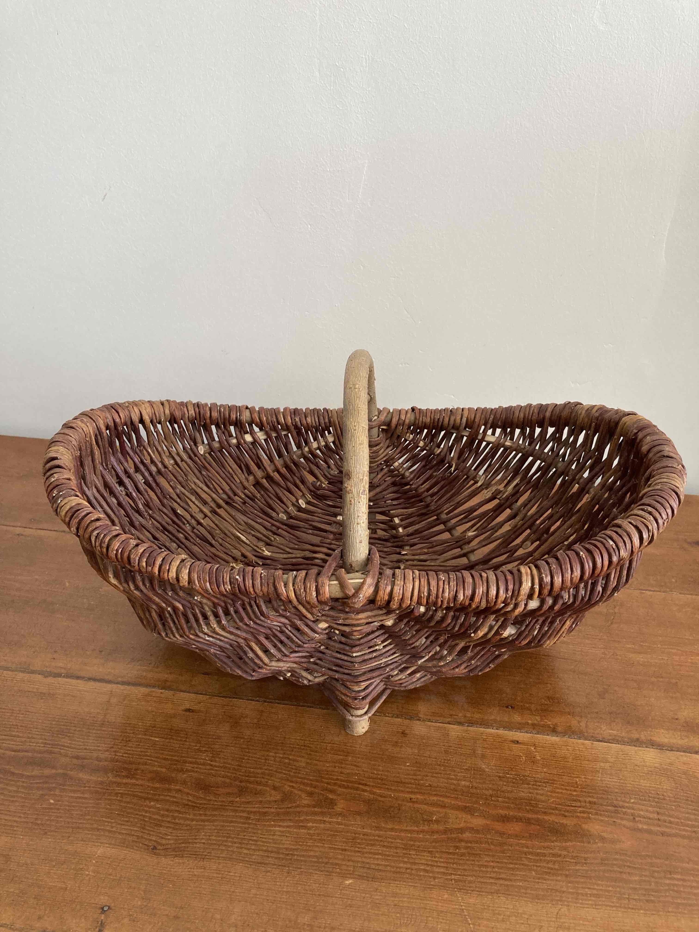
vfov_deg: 63.4
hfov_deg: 49.7
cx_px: 350
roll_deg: -0.9
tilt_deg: -26.7
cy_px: 466
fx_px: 754
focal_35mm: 28
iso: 80
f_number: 1.8
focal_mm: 3.99
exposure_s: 1/50
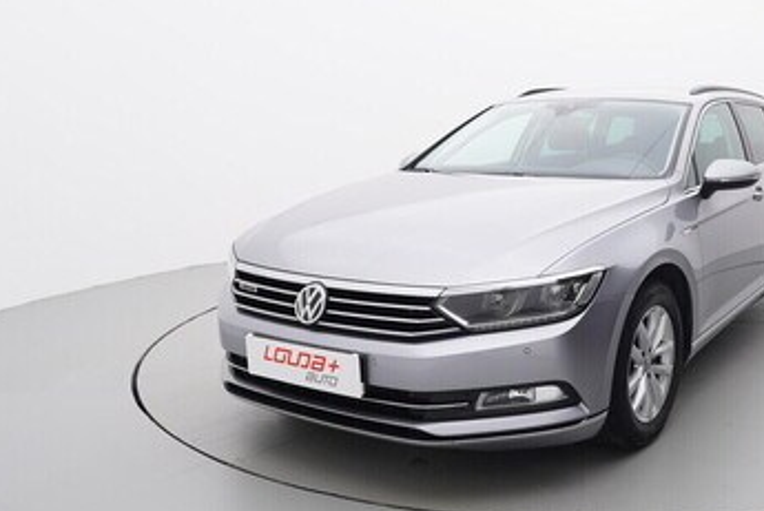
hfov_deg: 50.9
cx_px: 581
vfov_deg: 37.2
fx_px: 761
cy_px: 236
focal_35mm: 36
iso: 200
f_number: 5
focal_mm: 15
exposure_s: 1/80
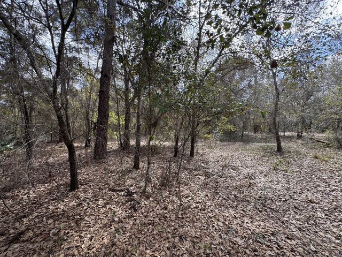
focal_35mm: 14
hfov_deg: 102.1
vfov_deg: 85.7
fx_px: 138
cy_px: 128
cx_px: 171
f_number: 2.2
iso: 40
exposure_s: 1/235
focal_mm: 2.22
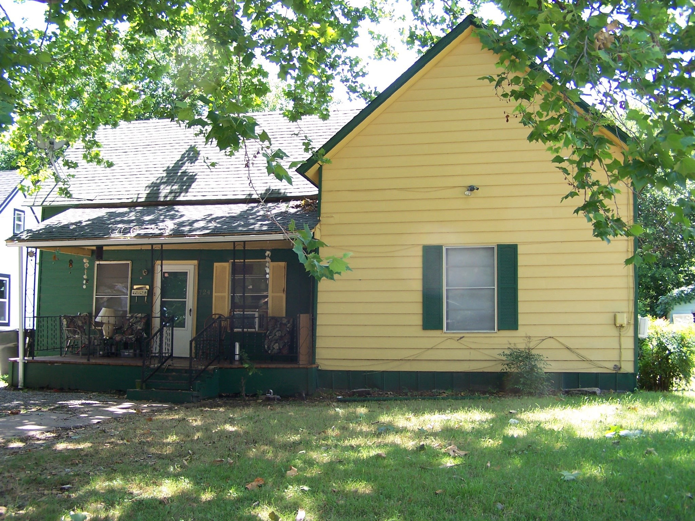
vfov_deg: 37.7
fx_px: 763
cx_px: 348
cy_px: 260
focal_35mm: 38
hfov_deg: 49.0
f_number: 2.8
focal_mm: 6.3
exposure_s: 1/100
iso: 80
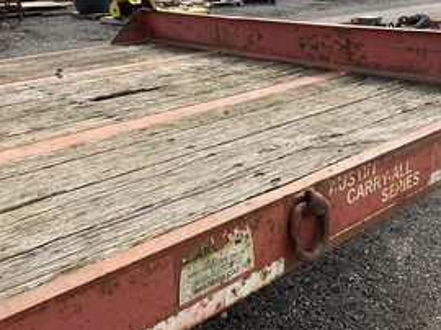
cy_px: 165
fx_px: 547
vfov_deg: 33.5
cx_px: 273
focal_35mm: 43
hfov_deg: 43.6
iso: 25
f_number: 1.8
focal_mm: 3
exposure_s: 1/1076
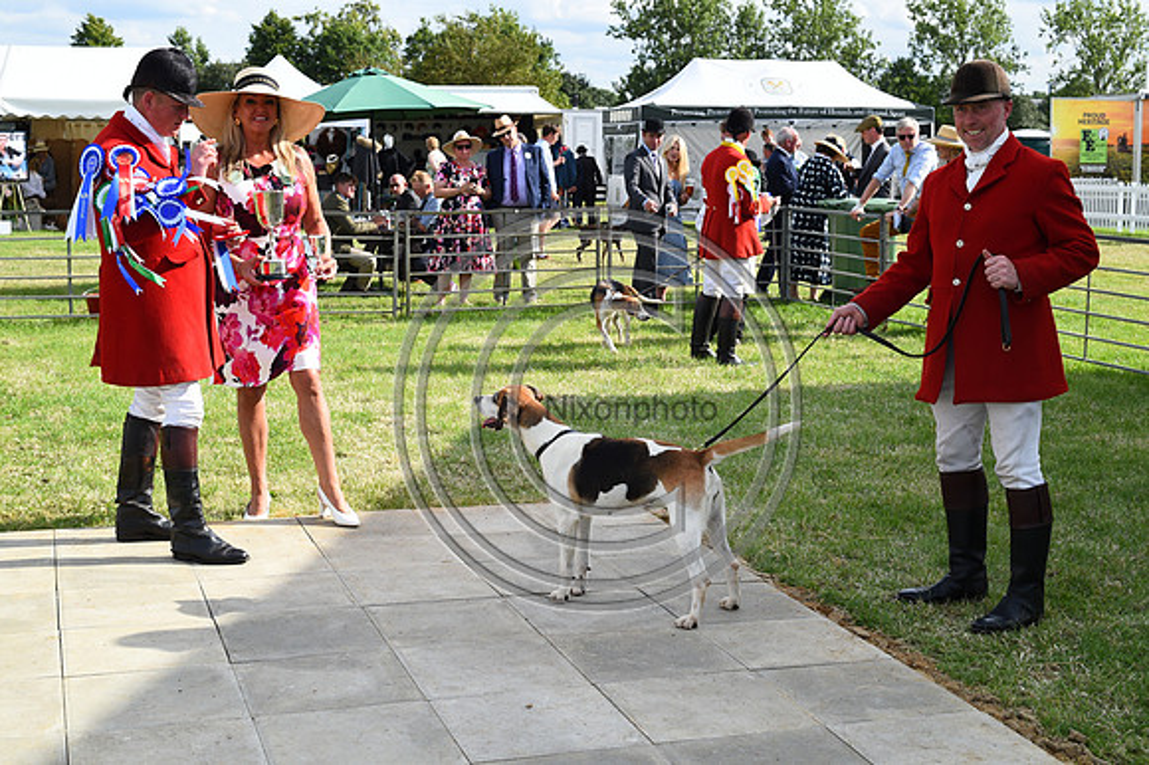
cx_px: 574
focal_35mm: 50
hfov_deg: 39.6
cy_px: 382
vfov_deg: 27.0
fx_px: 1595
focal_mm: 50
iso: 1000
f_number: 10
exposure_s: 1/1250
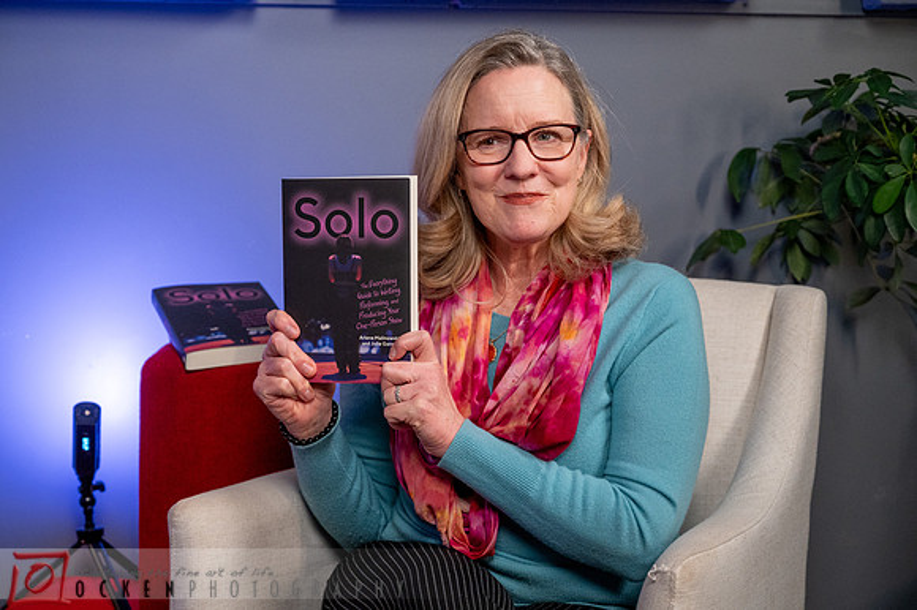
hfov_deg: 30.2
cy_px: 298
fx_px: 1700
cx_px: 431
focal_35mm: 67
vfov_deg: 20.3
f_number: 4
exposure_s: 1/100
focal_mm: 63
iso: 2500
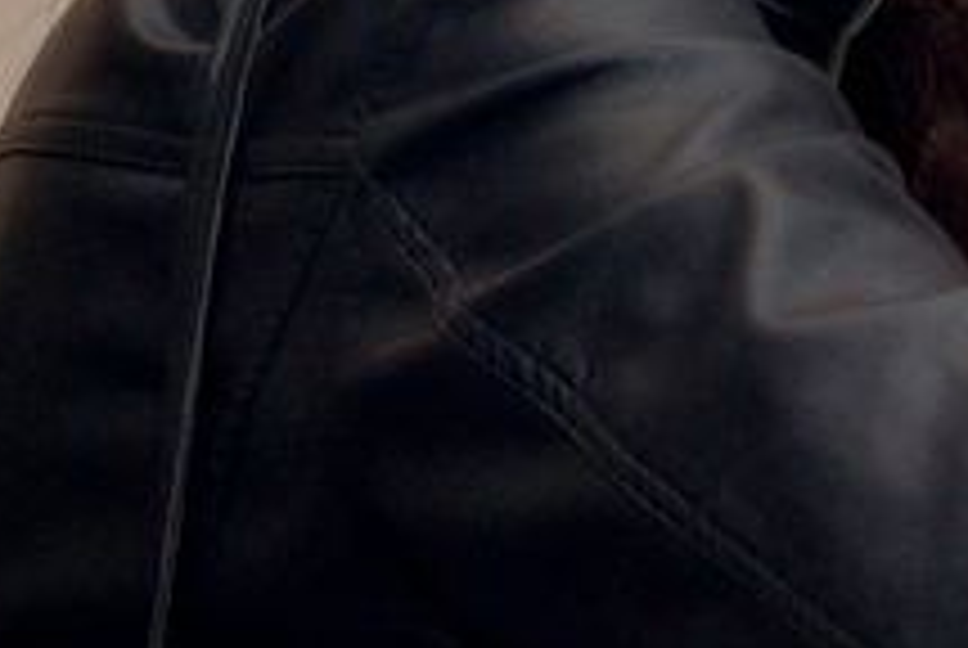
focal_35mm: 346
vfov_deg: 4.0
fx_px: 9319
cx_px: 1378
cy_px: -176
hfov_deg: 5.9
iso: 400
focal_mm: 55
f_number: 6.3
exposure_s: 1/60
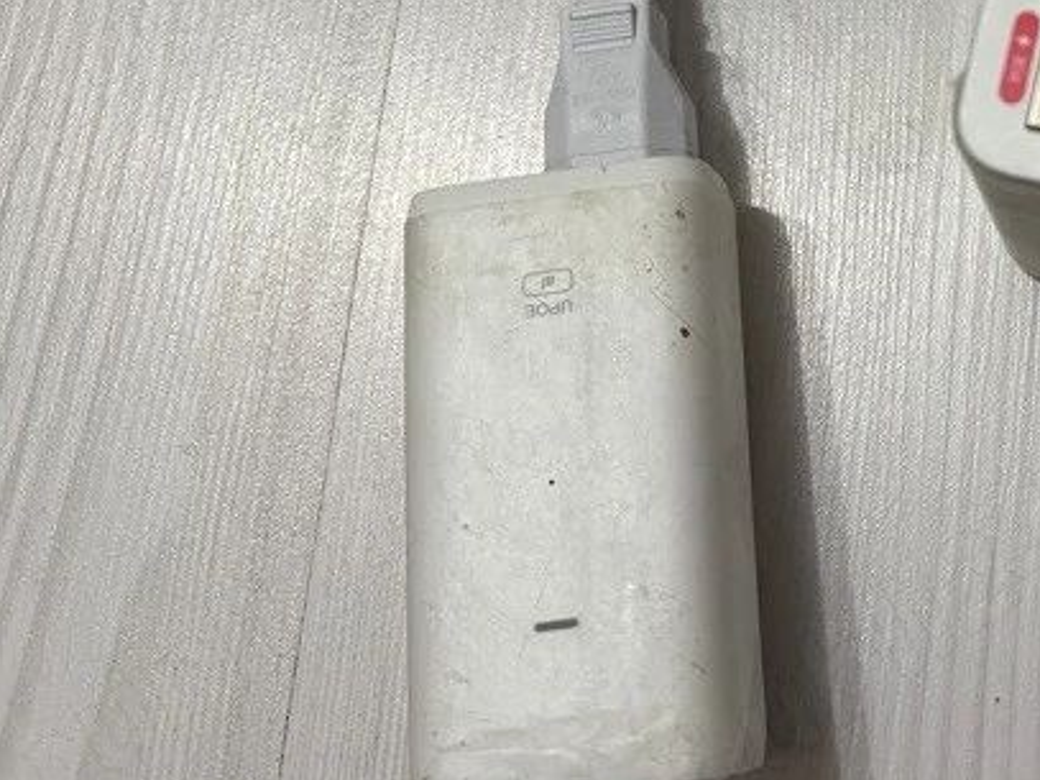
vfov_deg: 23.6
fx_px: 1772
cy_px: -33
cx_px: 1112
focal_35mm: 59
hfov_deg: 29.8
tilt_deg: -74.1
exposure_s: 1/50
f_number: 1.78
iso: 125
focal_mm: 6.76
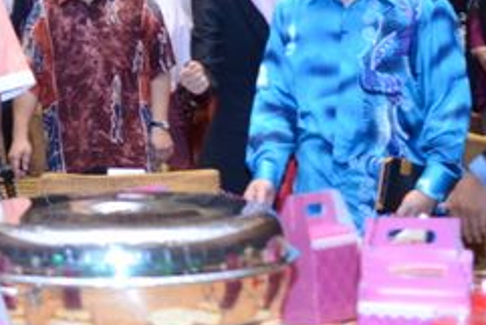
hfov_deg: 15.3
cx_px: -111
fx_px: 1742
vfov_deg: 10.6
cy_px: 75
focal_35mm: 129
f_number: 2.8
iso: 1250
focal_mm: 26
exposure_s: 1/60
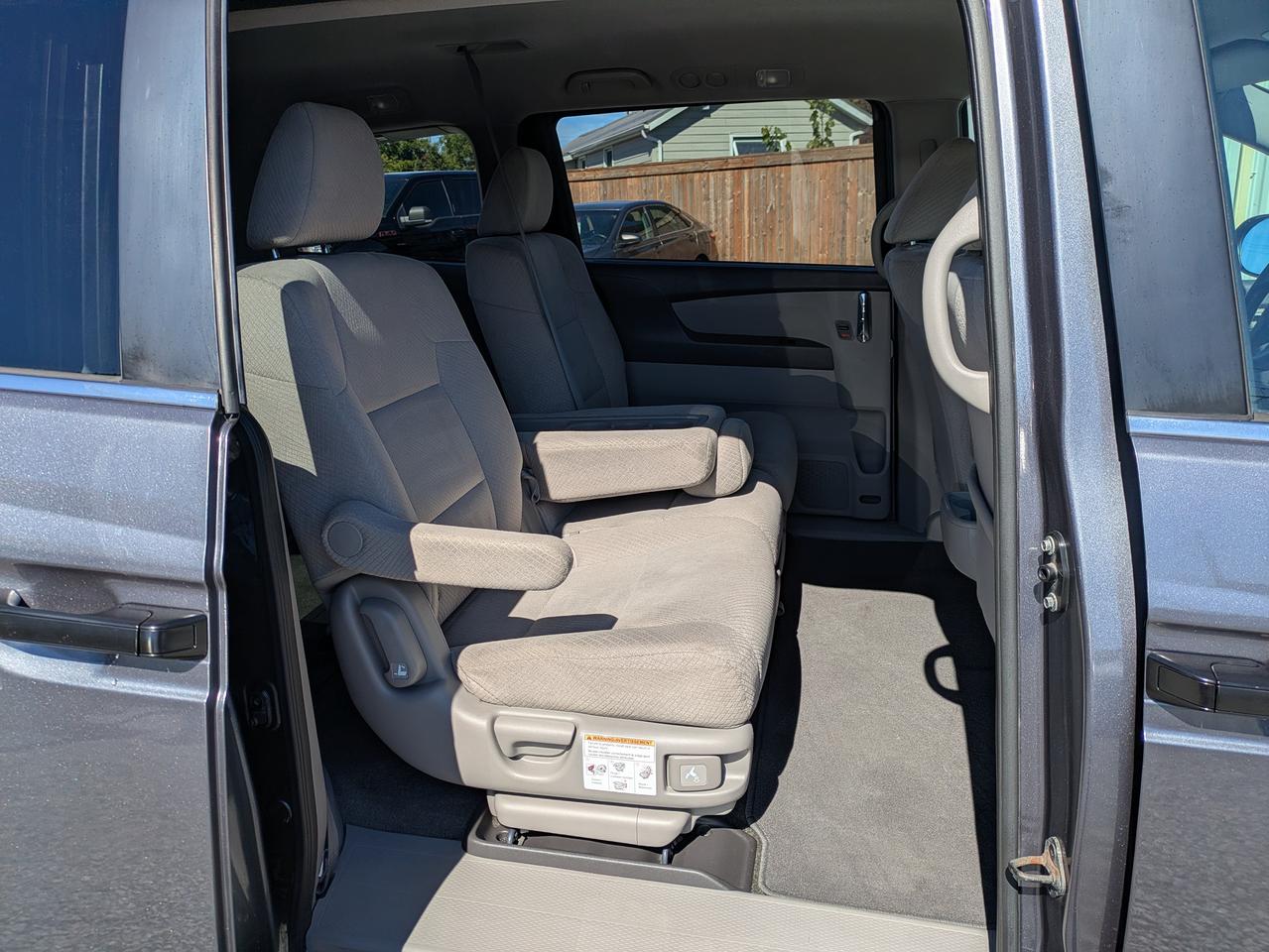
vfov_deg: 54.9
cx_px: 634
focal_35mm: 25
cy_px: 476
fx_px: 917
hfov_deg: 69.4
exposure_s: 1/1869
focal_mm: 5.43
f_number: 1.89
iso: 47
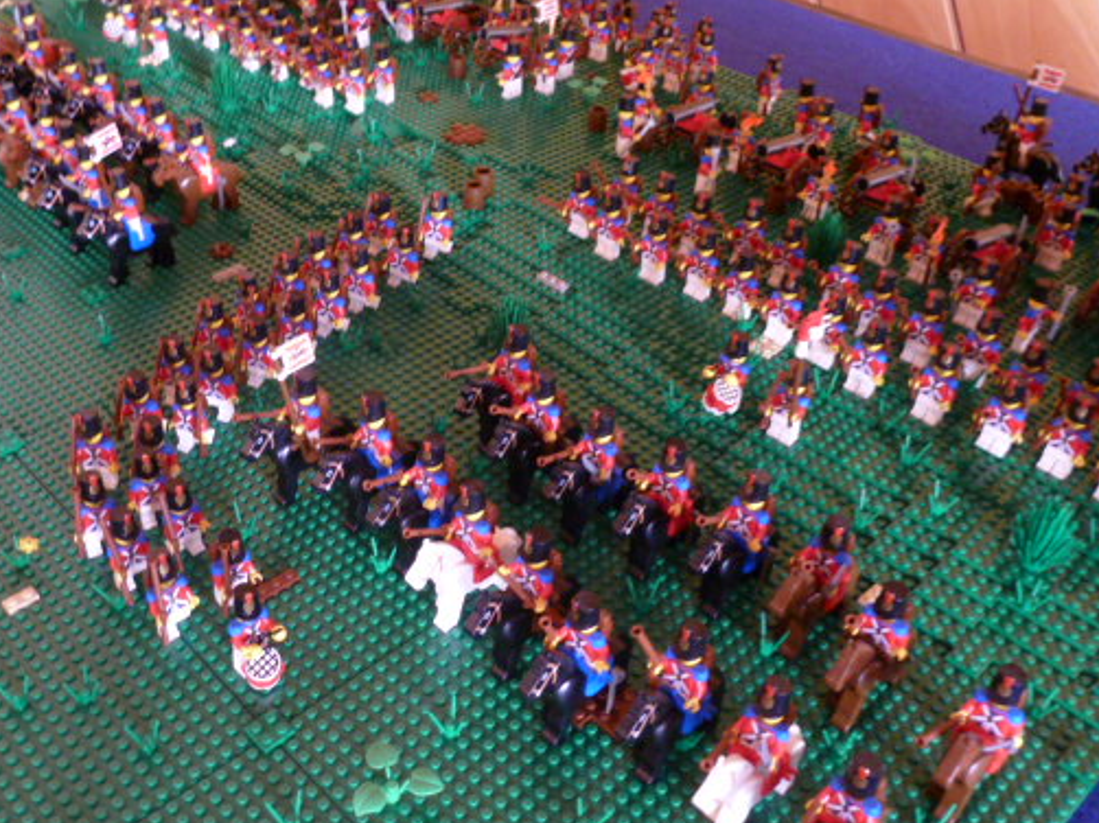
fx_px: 1174
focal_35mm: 37
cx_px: 440
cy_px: 398
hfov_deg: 49.8
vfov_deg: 38.6
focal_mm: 4.7
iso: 400
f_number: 3.4
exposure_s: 1/2.5
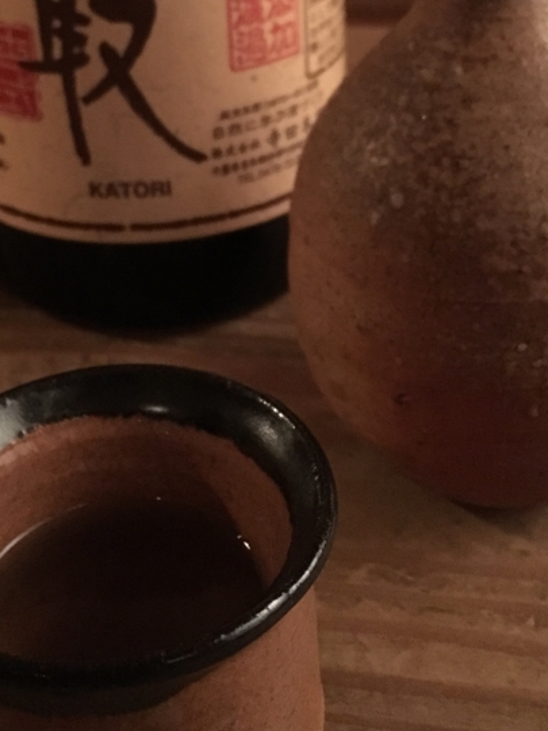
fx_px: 1161
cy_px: 127
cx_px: 210
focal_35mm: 55
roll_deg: +2.8
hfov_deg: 26.5
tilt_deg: -23.3
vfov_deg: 33.7
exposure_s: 1/15
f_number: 2.2
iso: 640
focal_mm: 4.15
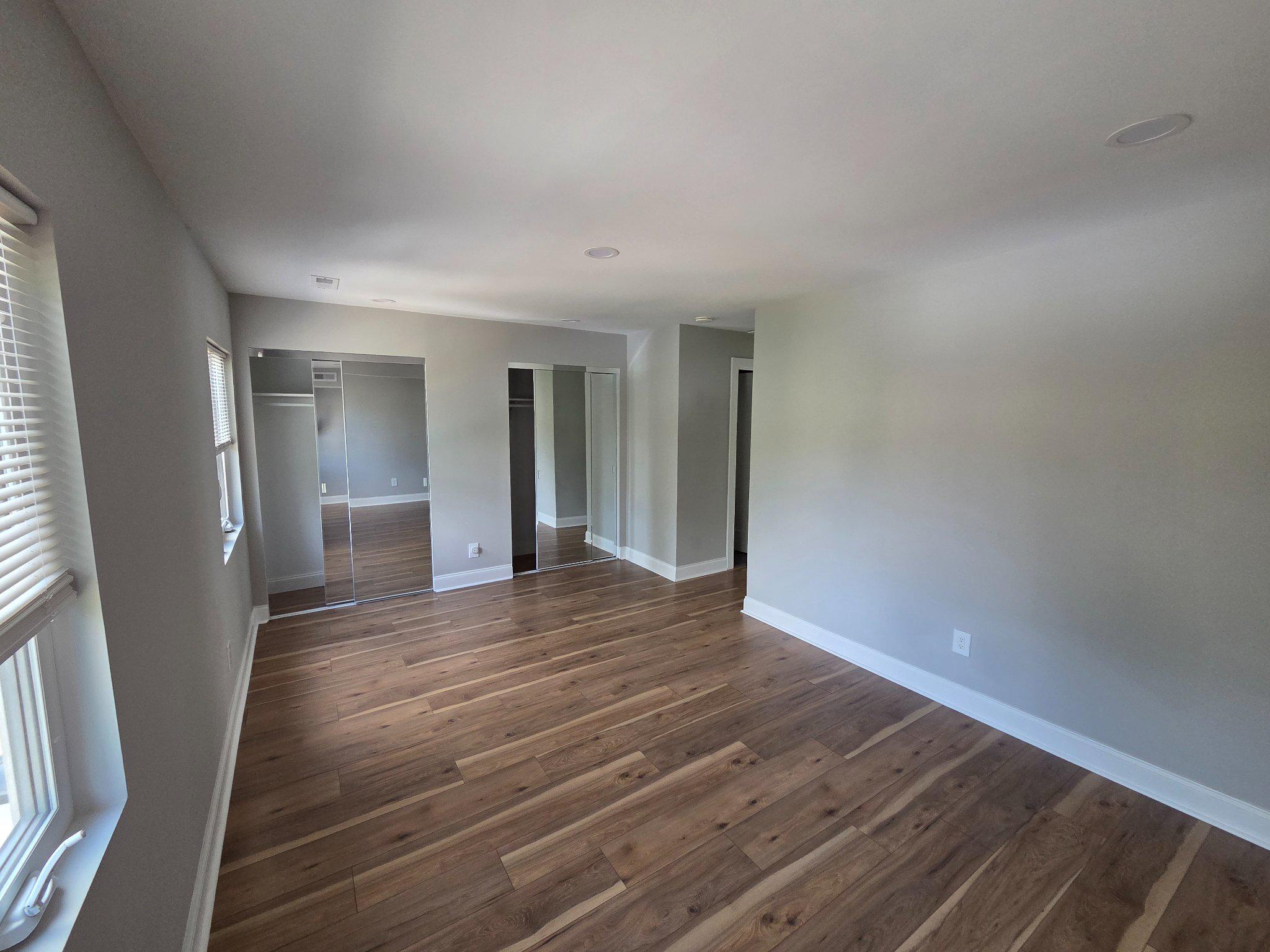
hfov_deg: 106.2
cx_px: 635
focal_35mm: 13
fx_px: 477
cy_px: 476
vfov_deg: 89.9
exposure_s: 1/60
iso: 200
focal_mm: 2.2
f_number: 2.2
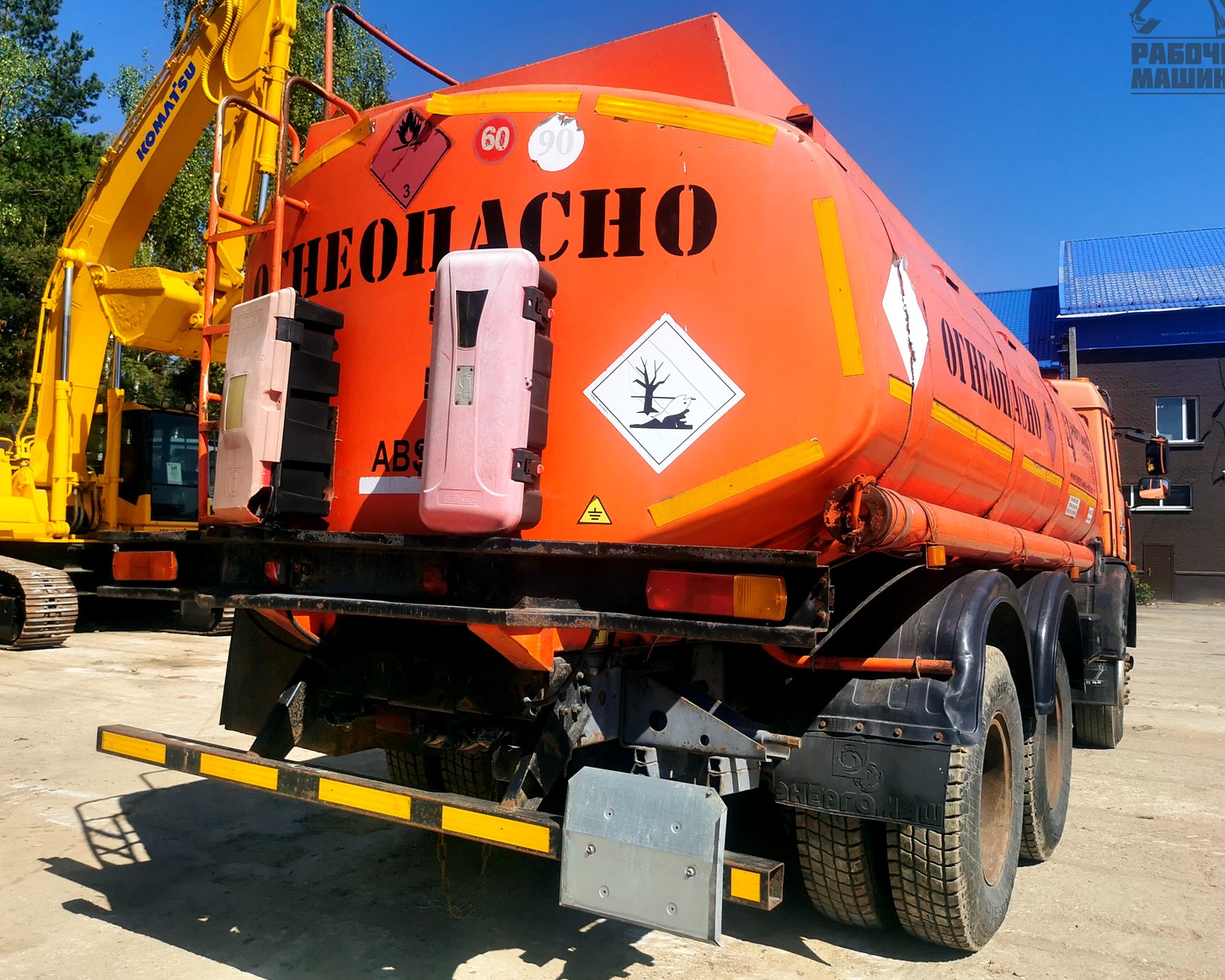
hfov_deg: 60.4
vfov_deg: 50.0
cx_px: 581
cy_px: 476
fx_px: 1051
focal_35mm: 29
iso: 50
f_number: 1.6
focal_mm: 5.56
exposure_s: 1/6623
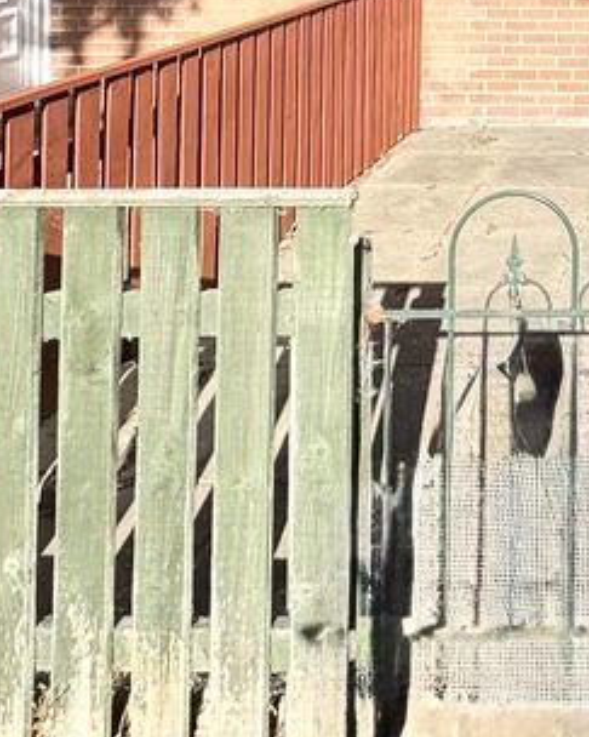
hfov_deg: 27.7
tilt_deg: +0.6
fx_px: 1003
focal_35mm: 46
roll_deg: -0.2
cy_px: -133
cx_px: 747
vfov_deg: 33.4
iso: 40
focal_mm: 2.22
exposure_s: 1/831
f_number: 2.2
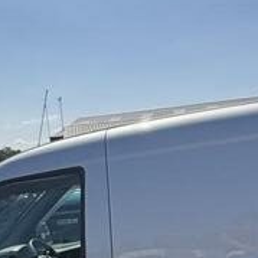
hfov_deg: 27.6
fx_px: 523
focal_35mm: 62
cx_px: 157
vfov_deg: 27.4
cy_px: 189
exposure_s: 1/3390
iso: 50
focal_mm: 2.22
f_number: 2.2
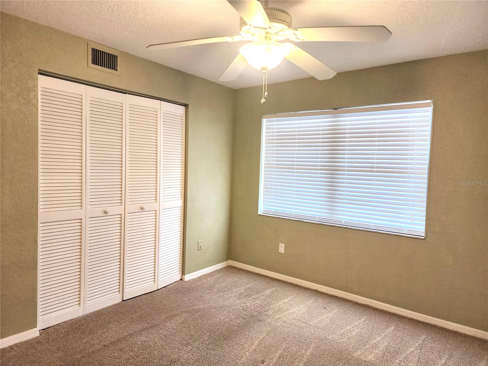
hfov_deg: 73.9
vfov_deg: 58.9
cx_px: 244
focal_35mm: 23
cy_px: 183
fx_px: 324
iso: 200
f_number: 1.8
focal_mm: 6.4
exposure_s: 1/120
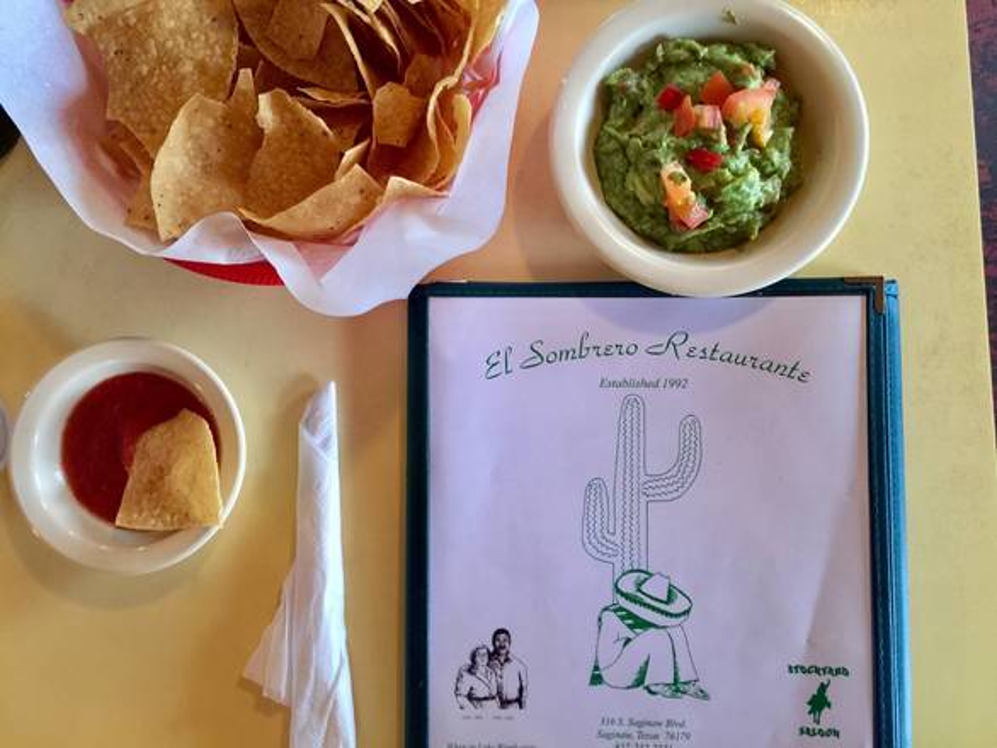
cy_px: 374
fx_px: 836
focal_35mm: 29
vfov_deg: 48.3
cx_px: 498
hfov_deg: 61.6
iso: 125
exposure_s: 1/10
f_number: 2.2
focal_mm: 4.15
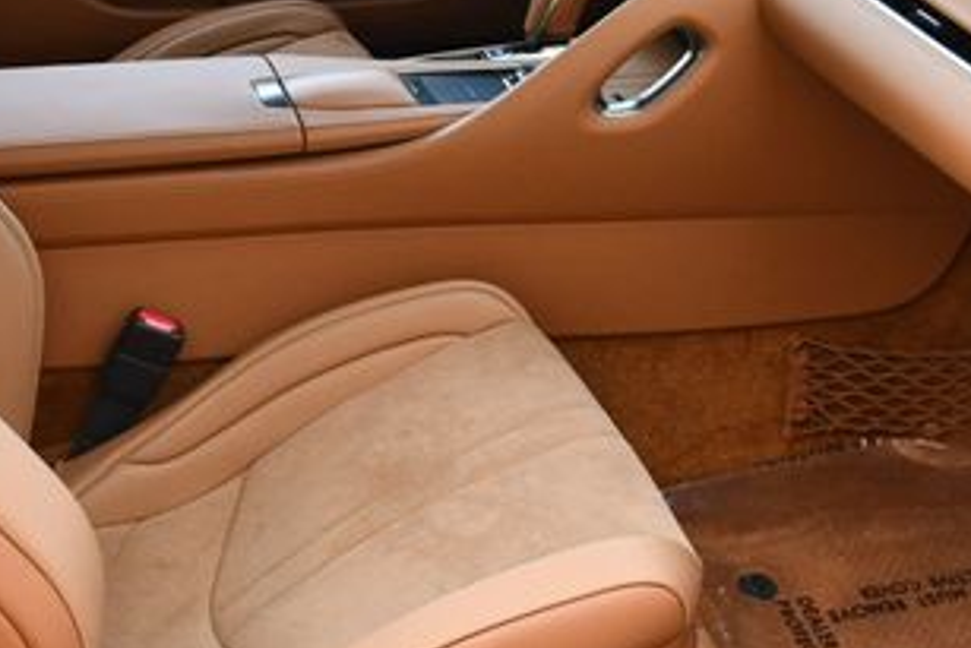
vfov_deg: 18.2
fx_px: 2024
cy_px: 221
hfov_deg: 26.9
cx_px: 373
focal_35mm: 75
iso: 500
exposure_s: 1/250
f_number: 3.5
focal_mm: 18
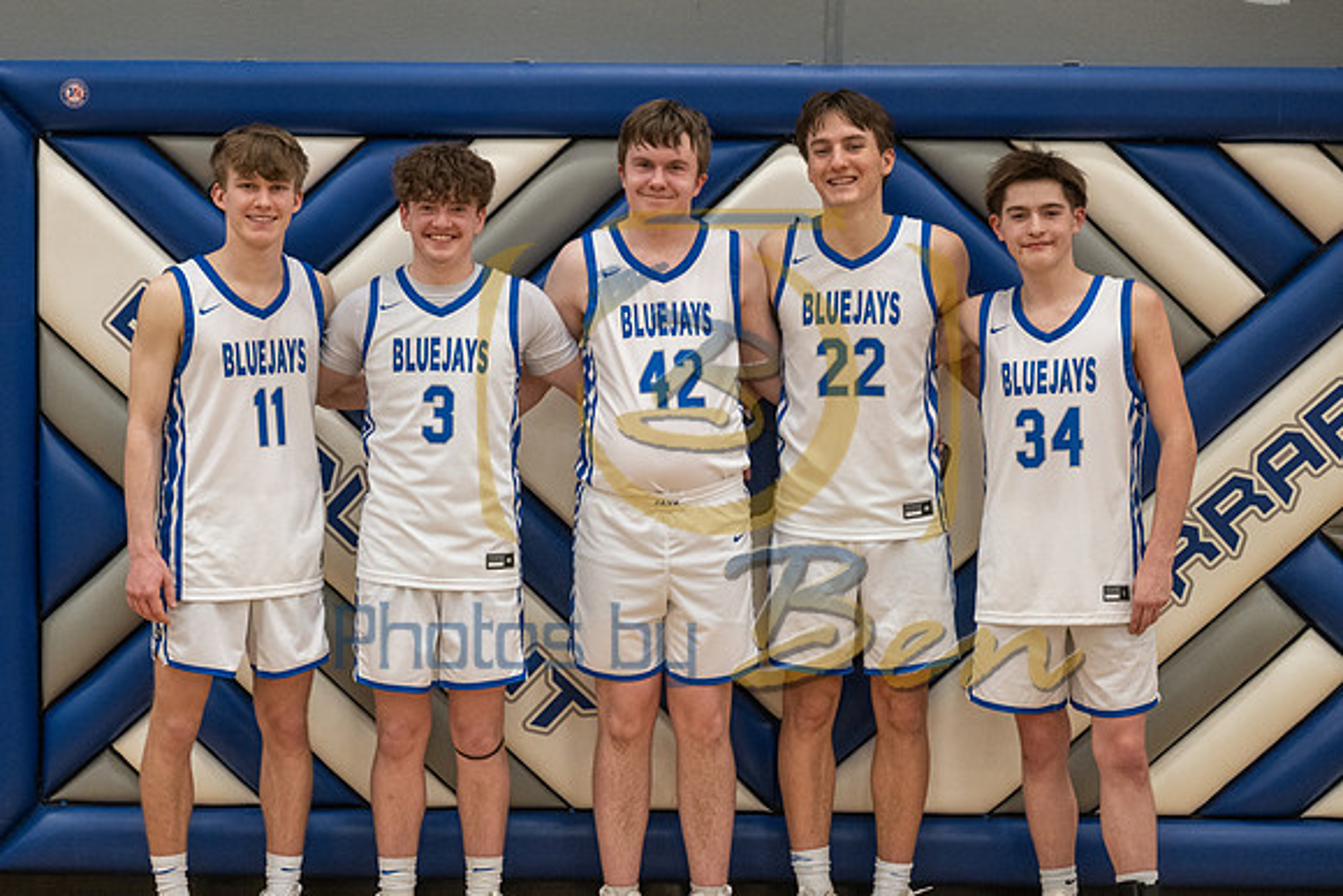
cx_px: 537
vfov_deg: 16.2
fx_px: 3150
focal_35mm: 84
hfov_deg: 24.0
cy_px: 461
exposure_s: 1/400
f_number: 3.2
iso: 2500
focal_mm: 70
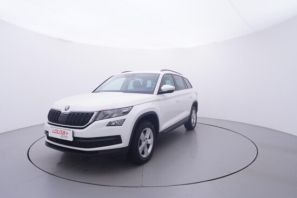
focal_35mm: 22
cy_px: 99
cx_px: 148
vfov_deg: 56.2
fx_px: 186
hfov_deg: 77.3
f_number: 5
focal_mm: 15
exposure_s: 1/80
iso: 200
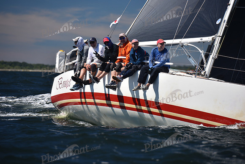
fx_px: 1361
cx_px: 122
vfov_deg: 6.9
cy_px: 82
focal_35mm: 200
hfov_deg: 10.3
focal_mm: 200
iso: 200
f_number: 4.5
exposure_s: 1/1000
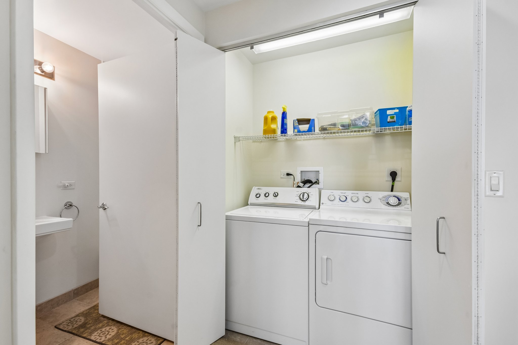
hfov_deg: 100.4
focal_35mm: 15
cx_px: 259
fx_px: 216
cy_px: 172
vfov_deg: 77.3
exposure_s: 1/50
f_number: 8
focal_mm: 10
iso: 400
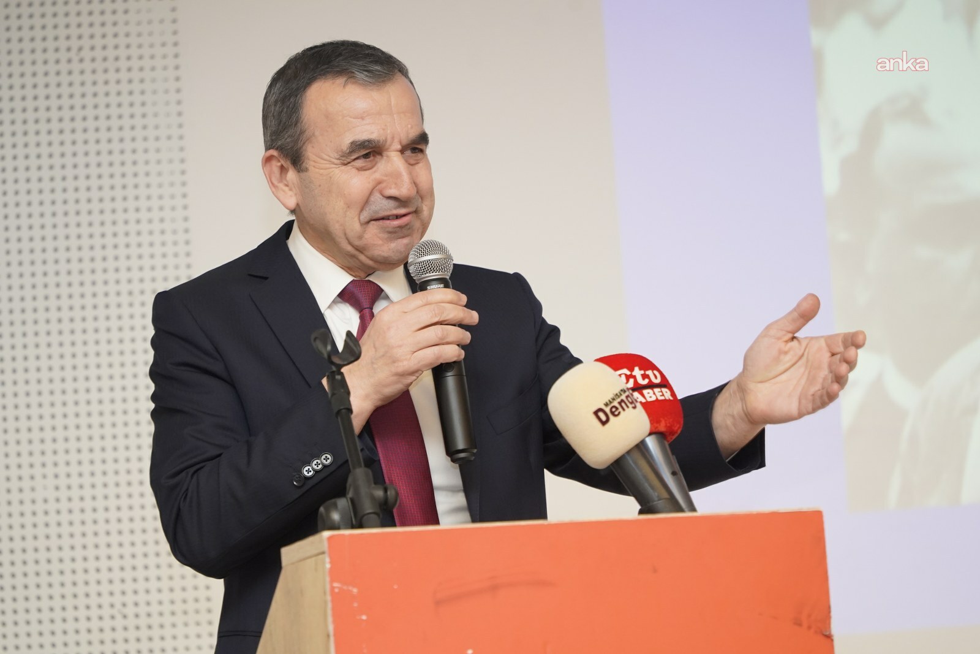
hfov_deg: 13.8
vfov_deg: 9.2
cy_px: 327
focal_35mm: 149
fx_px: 4056
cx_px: 490
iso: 3200
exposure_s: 1/200
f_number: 5.6
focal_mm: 149
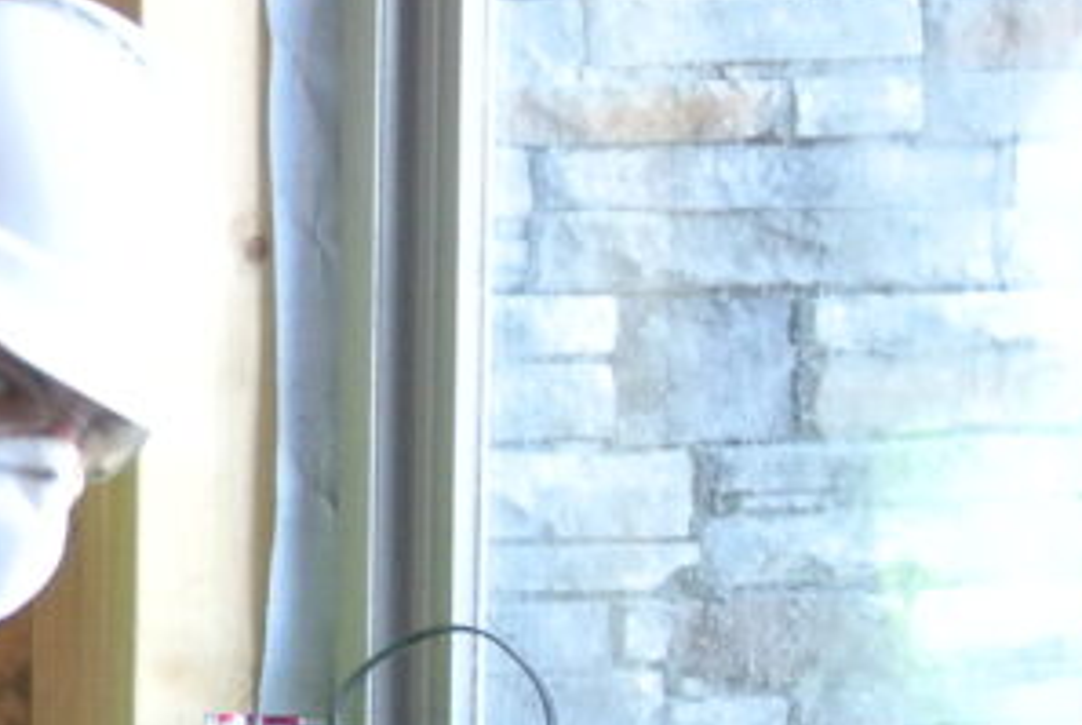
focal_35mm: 150
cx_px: -612
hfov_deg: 12.8
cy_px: 1268
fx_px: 4515
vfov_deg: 8.8
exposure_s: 1/40
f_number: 3.5
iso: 400
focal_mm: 11
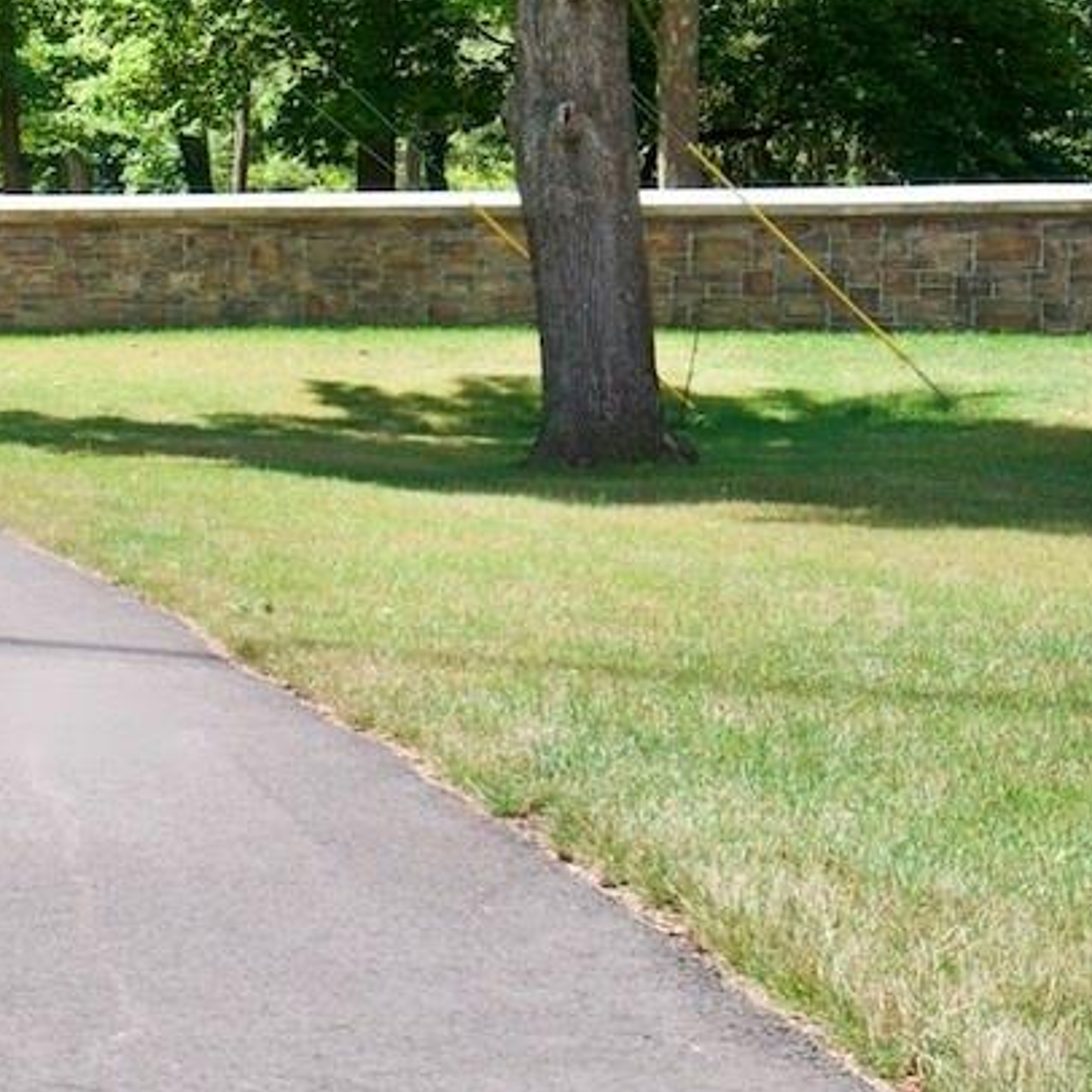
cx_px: -269
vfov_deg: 22.4
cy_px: 336
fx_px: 2748
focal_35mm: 77
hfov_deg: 20.8
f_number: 8
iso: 200
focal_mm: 24
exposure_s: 1/250
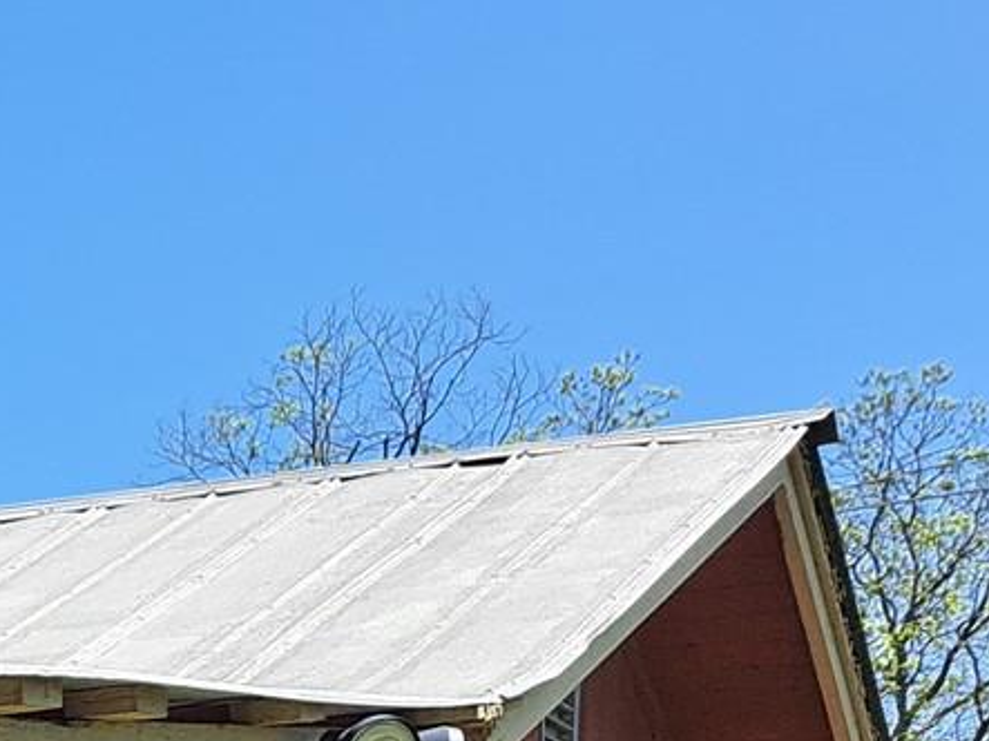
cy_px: 1319
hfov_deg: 14.3
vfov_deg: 12.3
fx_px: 3170
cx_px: -1081
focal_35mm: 111
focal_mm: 5.23
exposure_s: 1/1527
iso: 50
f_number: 1.8
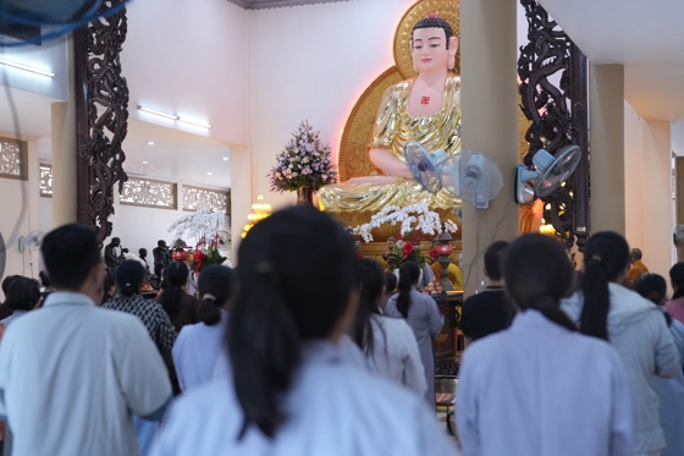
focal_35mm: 58
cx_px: 369
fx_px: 1102
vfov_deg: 23.4
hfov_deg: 34.5
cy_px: 251
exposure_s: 1/200
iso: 1250
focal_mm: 50
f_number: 2.8
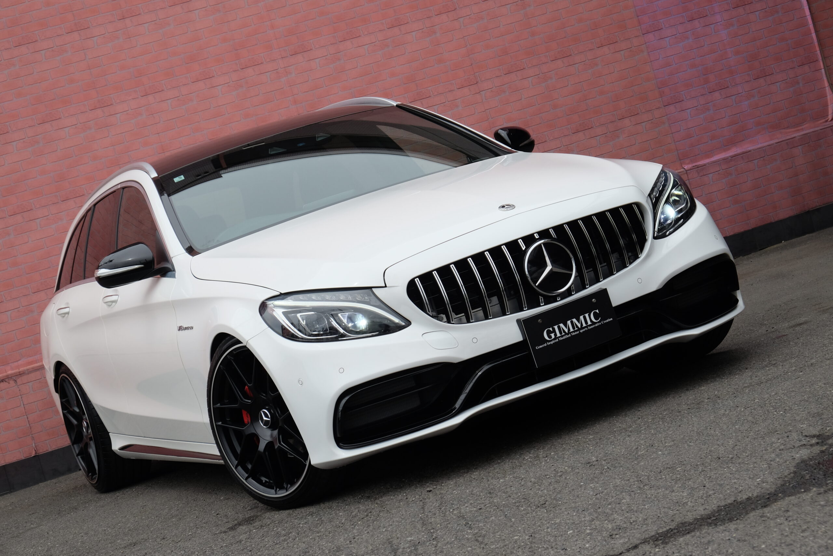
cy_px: 278
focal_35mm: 83
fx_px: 1920
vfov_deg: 16.5
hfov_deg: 24.5
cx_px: 416
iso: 400
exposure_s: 1/400
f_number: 9
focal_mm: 55
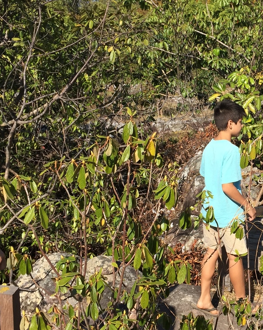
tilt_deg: -13.9
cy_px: 153
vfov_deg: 32.0
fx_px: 574
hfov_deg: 24.8
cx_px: 250
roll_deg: -2.7
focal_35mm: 59
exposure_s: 1/1799
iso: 32
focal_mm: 4.15
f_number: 2.2
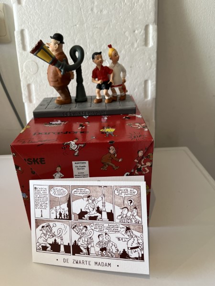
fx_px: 215
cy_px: 143
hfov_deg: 53.1
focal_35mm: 26
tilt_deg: -23.2
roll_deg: +2.7
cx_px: 108
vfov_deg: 67.3
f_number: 1.6
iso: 125
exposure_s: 1/100
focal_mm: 5.1
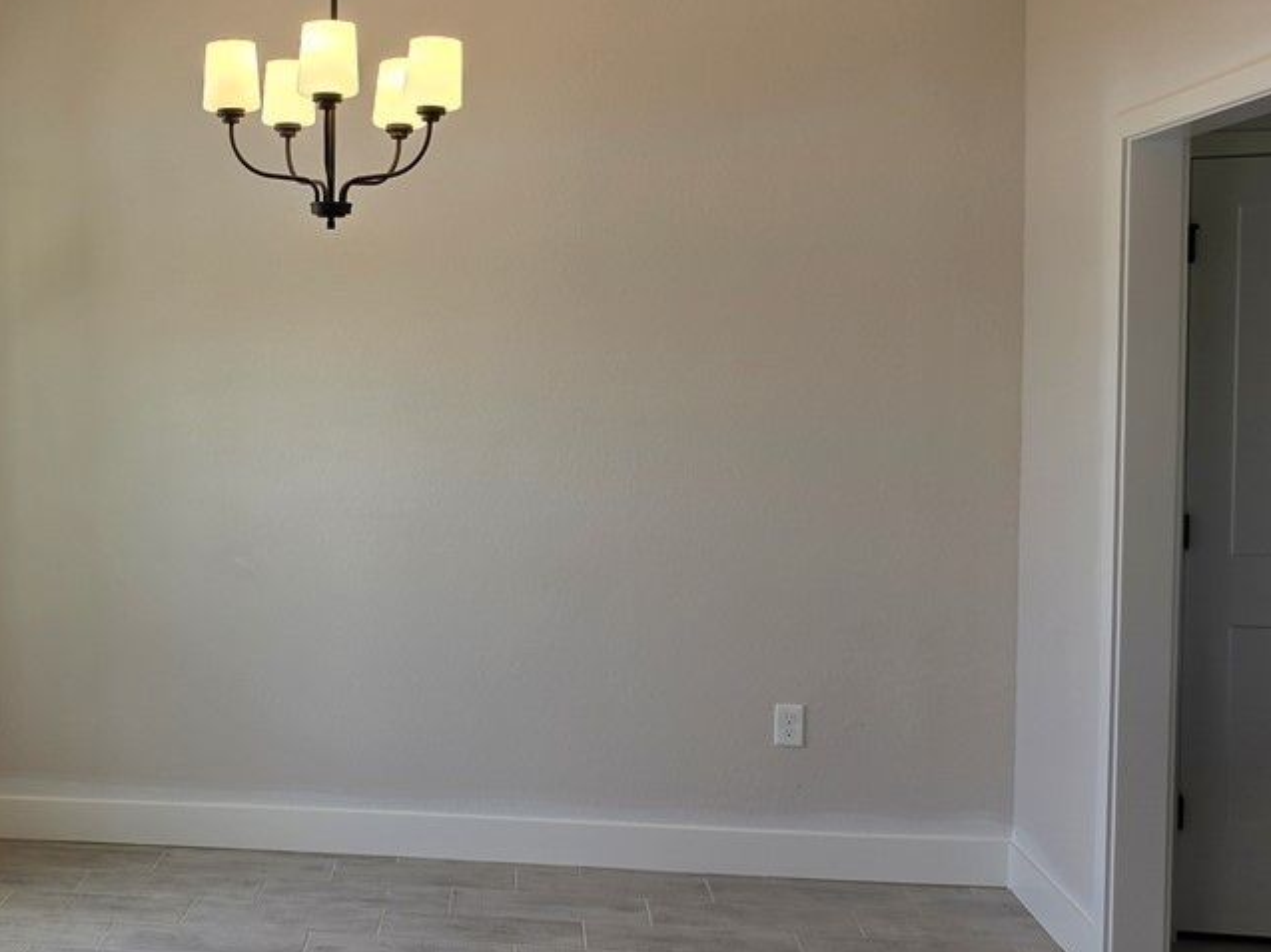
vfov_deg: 38.6
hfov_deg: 47.8
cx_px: 283
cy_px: 447
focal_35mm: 37
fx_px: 1358
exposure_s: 1/120
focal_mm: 6.5
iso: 25
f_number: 1.4
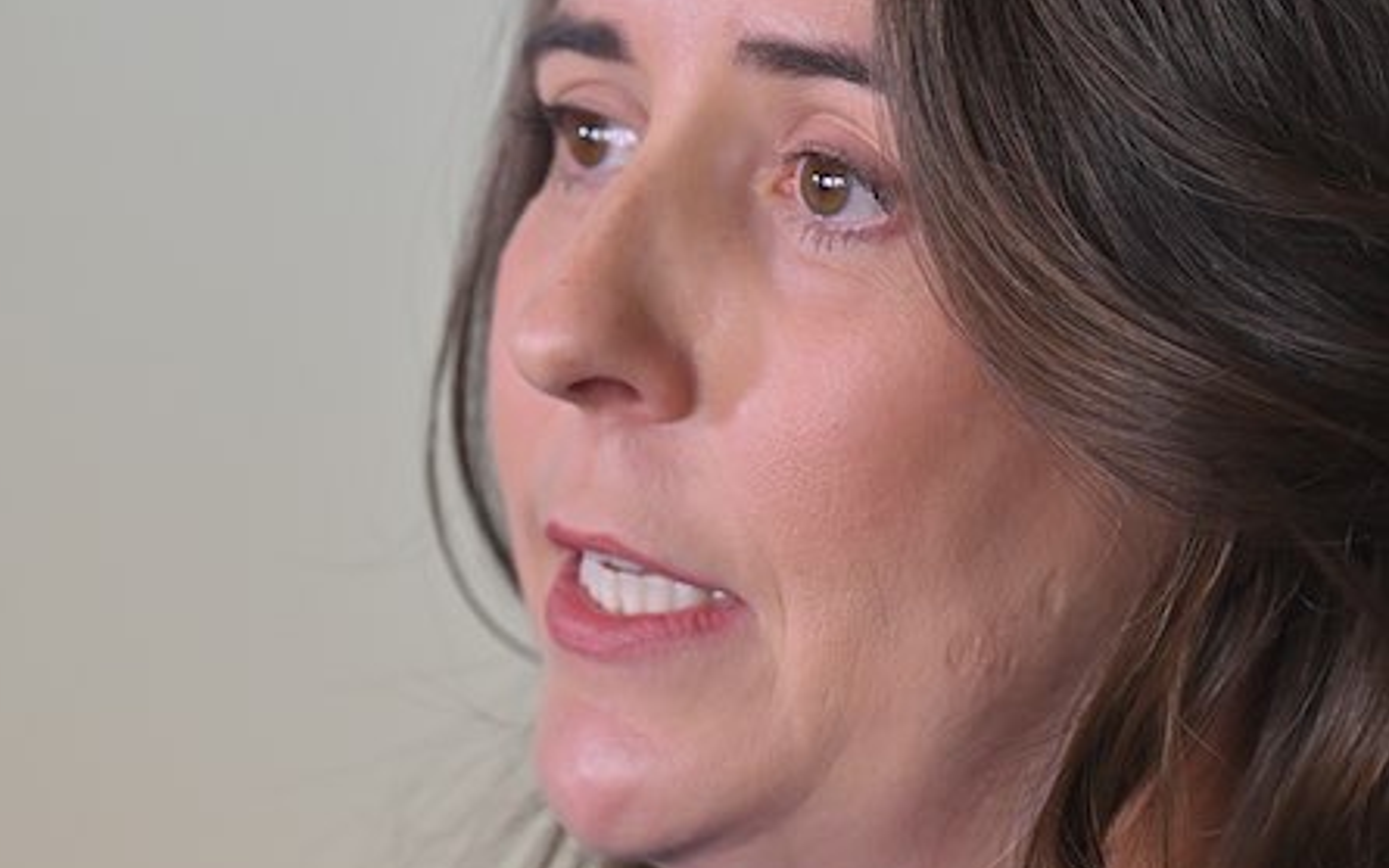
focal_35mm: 411
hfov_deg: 5.1
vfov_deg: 3.2
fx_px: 15562
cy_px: 401
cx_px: 853
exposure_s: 1/320
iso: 800
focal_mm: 200
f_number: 3.5
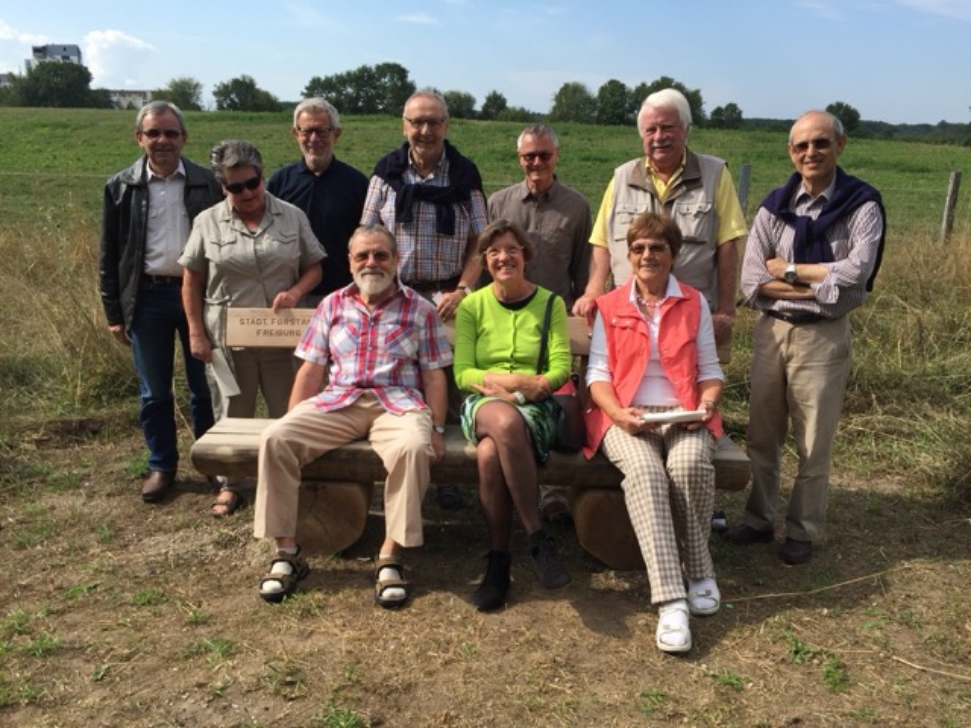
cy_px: 364
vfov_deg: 48.2
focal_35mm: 29
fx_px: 813
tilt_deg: -15.4
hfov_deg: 61.7
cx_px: 486
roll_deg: -0.7
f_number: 2.2
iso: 32
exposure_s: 1/1412
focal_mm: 4.15
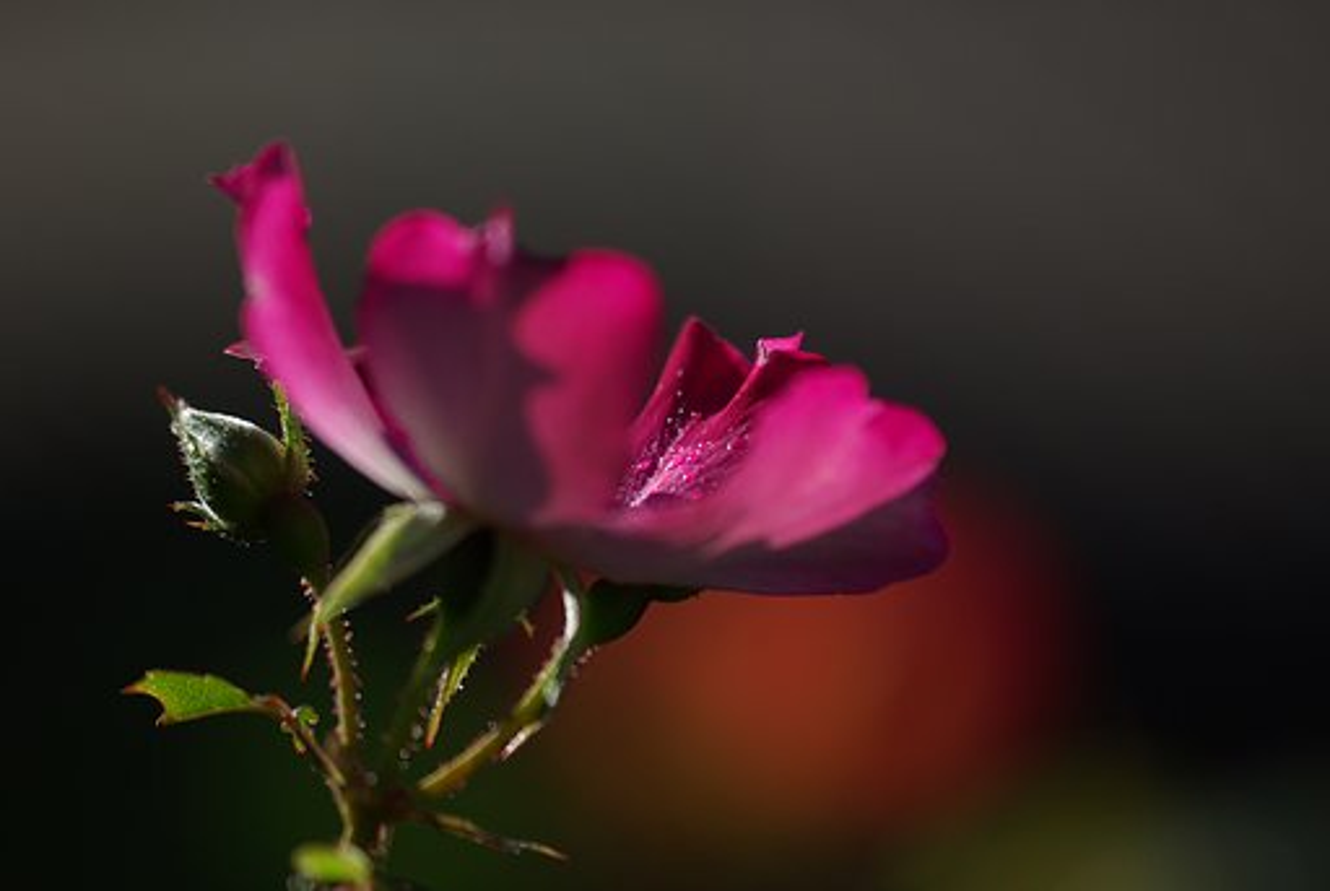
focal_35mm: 270
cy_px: 446
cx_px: 665
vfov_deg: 5.1
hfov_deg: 7.6
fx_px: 9989
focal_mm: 180
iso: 100
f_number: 3.5
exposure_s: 1/1000
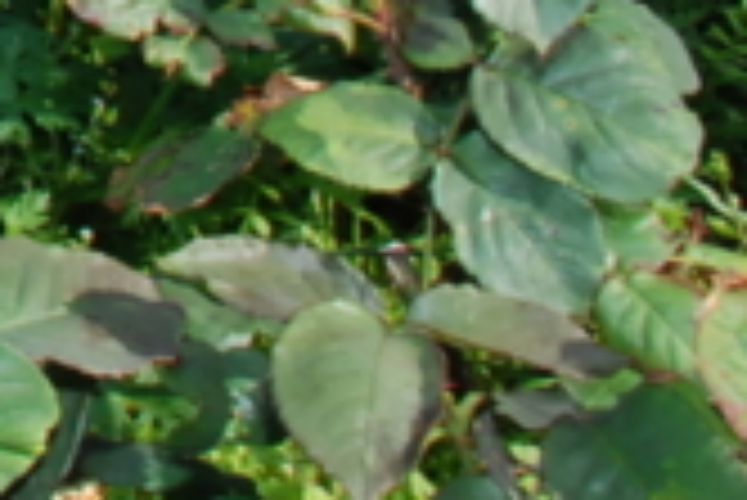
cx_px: -954
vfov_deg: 7.1
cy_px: -441
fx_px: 3904
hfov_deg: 9.8
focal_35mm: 188
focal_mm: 26
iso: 800
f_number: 20
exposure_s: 1/200
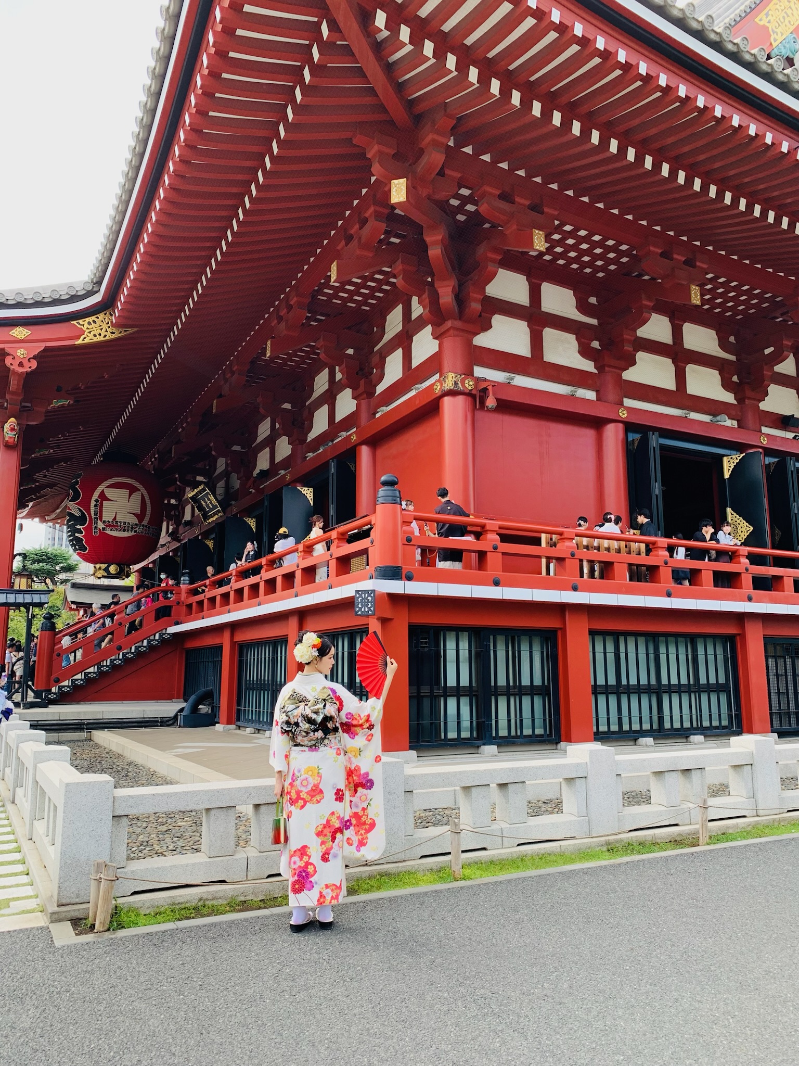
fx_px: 800
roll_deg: +0.1
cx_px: 400
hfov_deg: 53.1
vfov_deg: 67.3
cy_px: 533
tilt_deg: +10.4
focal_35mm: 26
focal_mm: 4.25
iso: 25
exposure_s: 1/207
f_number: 1.8
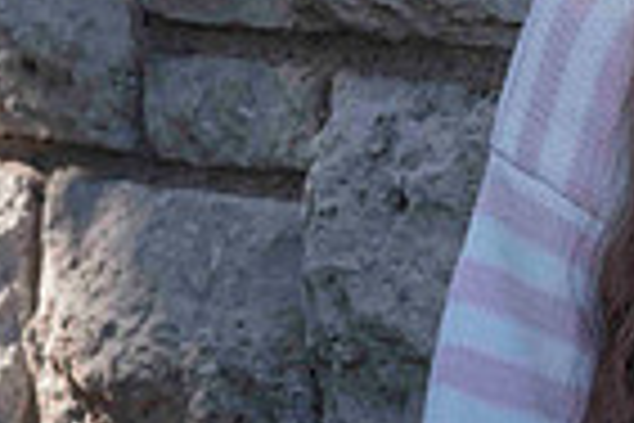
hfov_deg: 5.6
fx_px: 6428
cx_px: 871
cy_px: -348
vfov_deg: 3.7
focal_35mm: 365
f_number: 8
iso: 500
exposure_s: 1/250
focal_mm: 85
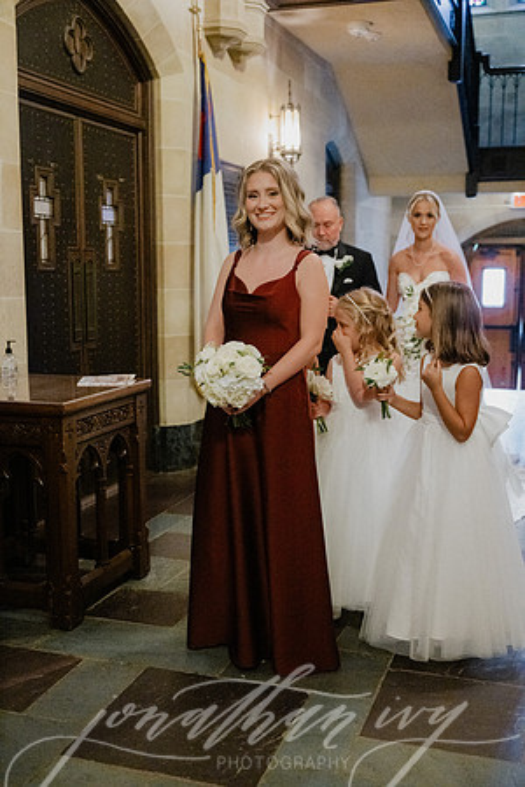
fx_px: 875
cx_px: 262
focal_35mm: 40
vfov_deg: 48.5
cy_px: 394
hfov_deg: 33.4
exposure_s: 1/160
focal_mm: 40
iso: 10000
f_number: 2.8
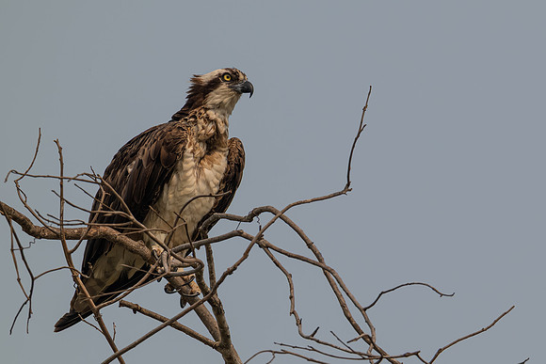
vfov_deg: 1.4
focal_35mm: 987
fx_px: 14979
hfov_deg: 2.1
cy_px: 266
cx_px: 411
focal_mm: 560
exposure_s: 1/4000
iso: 560
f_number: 8
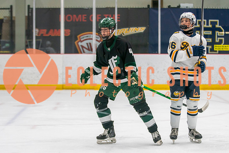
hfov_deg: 14.1
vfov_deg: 9.5
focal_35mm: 145
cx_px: 132
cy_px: 77
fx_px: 923
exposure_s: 1/640
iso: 1250
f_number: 2.8
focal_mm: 85
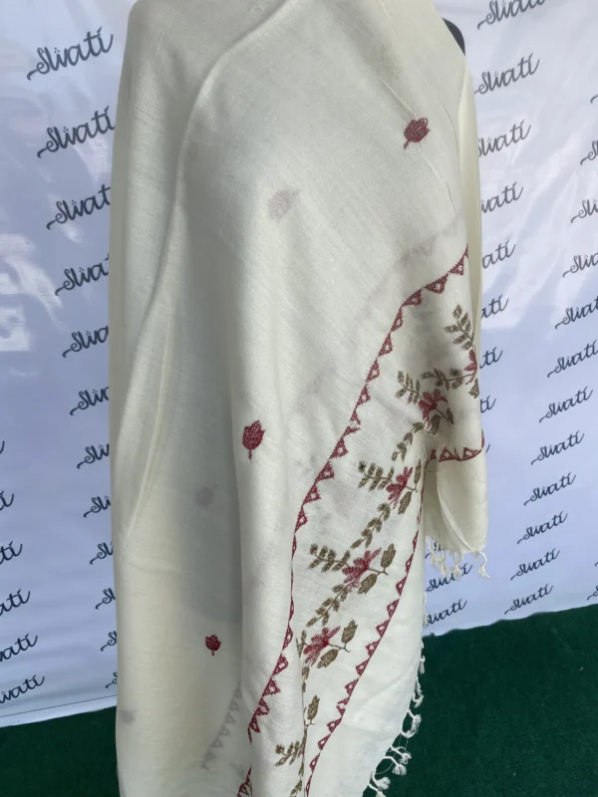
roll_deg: +0.6
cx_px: 299
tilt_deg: -20.8
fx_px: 599
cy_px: 398
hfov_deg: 53.1
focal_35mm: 26
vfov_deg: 67.3
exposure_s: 1/597
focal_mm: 4.25
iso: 32
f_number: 1.8
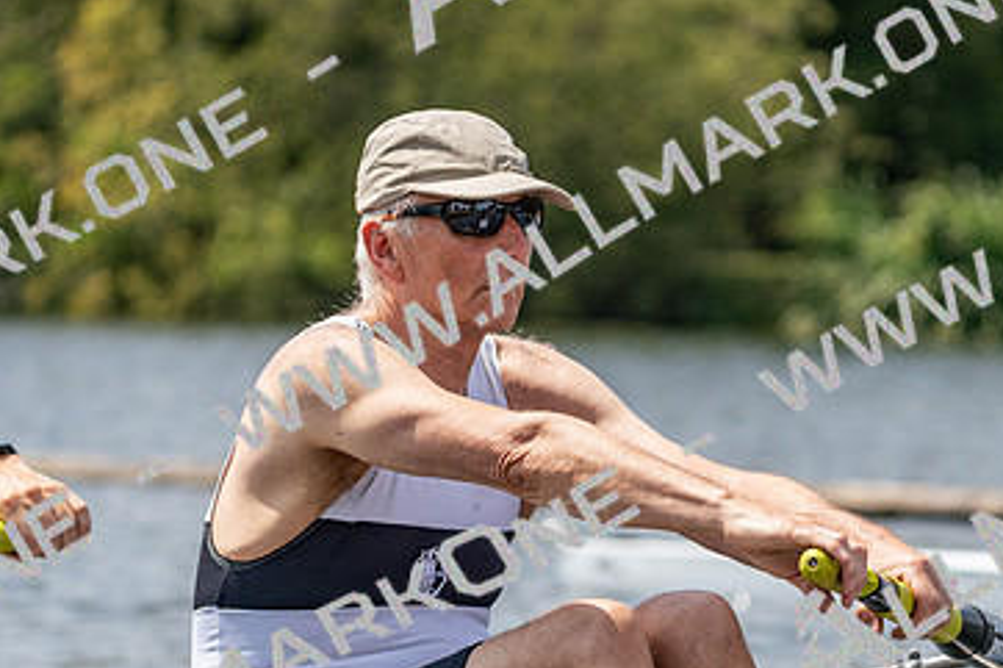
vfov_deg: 4.0
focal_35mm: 343
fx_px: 9552
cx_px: 557
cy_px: 459
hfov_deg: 6.0
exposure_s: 1/1600
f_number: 5.6
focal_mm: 214
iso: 200
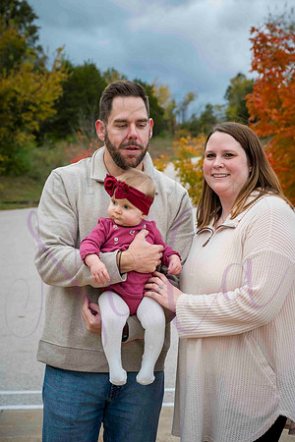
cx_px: 148
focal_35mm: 68
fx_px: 836
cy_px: 221
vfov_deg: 29.7
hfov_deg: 20.0
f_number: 6.3
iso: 400
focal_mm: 68
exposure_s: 1/640
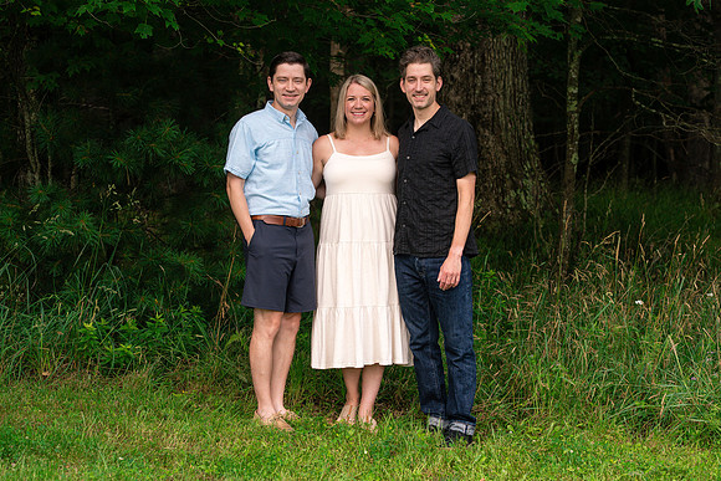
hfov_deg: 21.4
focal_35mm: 95
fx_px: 1907
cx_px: 366
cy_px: 269
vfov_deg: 14.4
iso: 400
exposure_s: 1/800
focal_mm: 85
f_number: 4.5
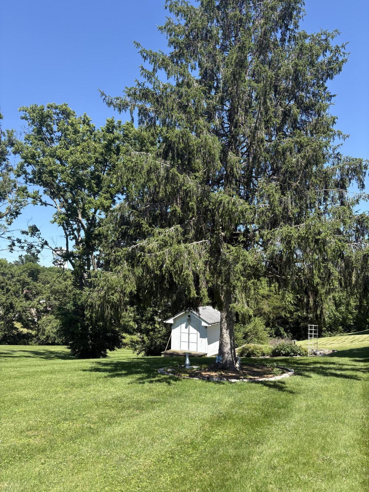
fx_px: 370
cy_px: 246
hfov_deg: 53.1
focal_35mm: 26
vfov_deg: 67.3
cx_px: 184
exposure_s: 1/1239
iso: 50
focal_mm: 5.96
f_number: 1.6
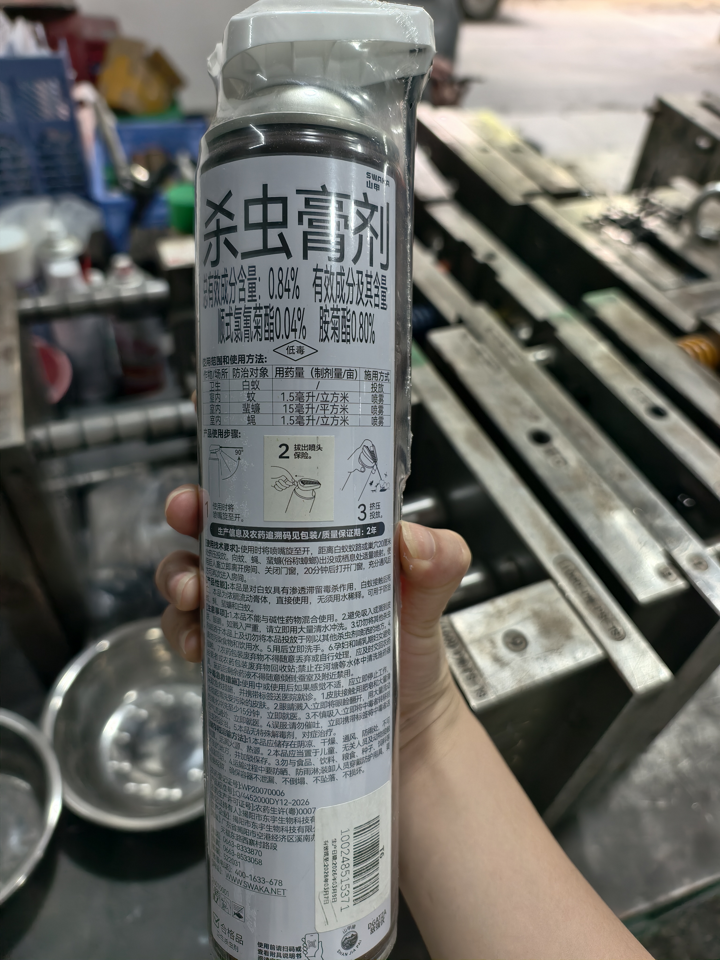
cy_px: 480
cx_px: 360
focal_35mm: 23
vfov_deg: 73.9
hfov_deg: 58.9
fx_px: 638
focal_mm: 6.54
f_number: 1.57
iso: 72
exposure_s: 1/117
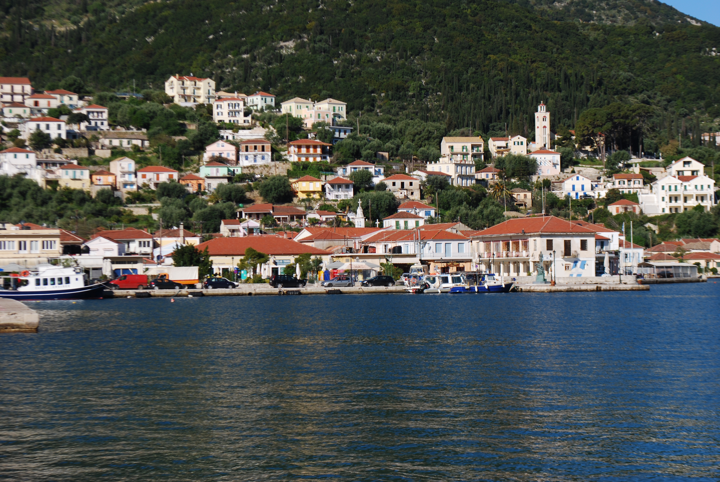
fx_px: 1652
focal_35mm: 82
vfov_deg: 16.6
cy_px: 241
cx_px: 360
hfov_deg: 24.6
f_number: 8
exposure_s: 1/250
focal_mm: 55
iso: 100
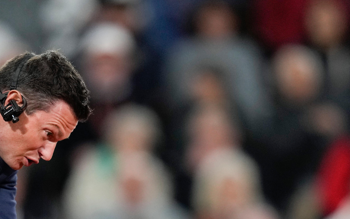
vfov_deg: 1.4
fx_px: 8928
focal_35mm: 936
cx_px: 109
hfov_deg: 2.2
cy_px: 265
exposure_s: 1/2500
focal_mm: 400
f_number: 2.8
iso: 2000
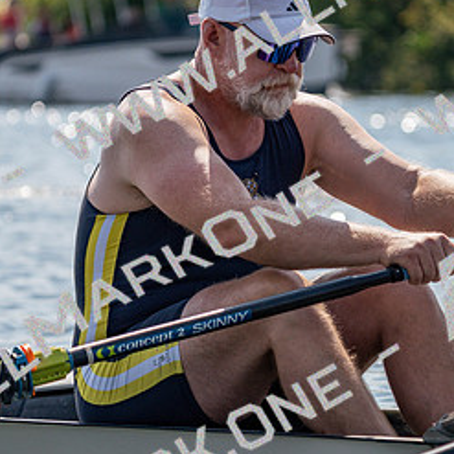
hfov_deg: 4.4
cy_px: 166
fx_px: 5920
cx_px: 281
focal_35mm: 399
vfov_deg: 4.4
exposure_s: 1/1600
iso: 200
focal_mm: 200
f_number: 5.6
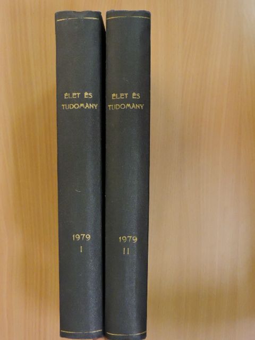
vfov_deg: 42.1
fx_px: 442
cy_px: 170
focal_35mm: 45
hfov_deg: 32.2
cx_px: 128
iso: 1600
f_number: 4
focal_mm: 8.1
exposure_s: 1/60
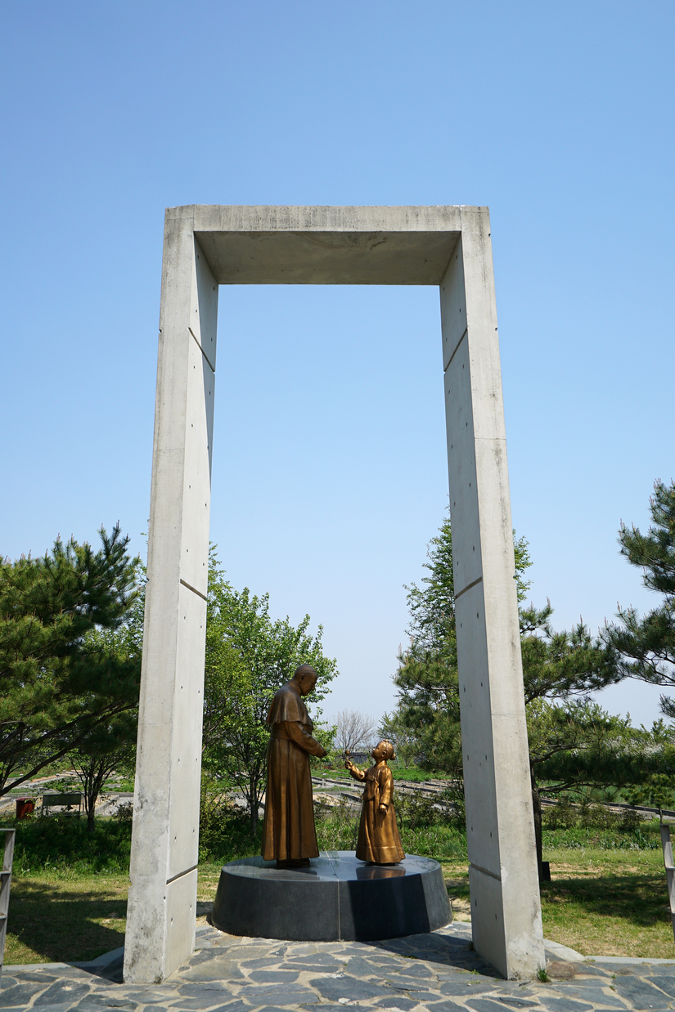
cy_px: 502
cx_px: 330
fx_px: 844
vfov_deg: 61.9
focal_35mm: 30
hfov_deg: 43.6
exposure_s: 1/640
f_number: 8
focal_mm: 29
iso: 200
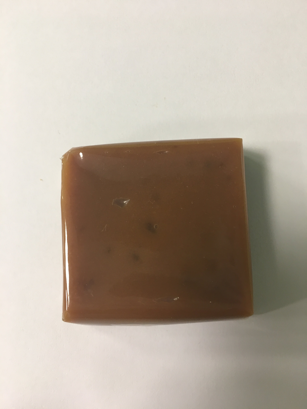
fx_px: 343
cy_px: 204
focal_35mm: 29
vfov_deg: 61.7
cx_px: 154
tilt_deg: -80.3
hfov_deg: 48.2
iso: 100
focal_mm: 4.15
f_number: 2.2
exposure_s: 1/33
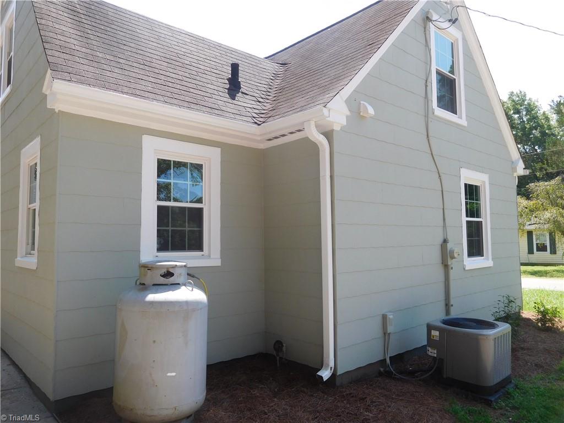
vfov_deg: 54.9
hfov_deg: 69.4
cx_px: 282
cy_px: 212
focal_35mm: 25
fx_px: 407
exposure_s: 1/400
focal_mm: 4.5
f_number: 3.4
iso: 125
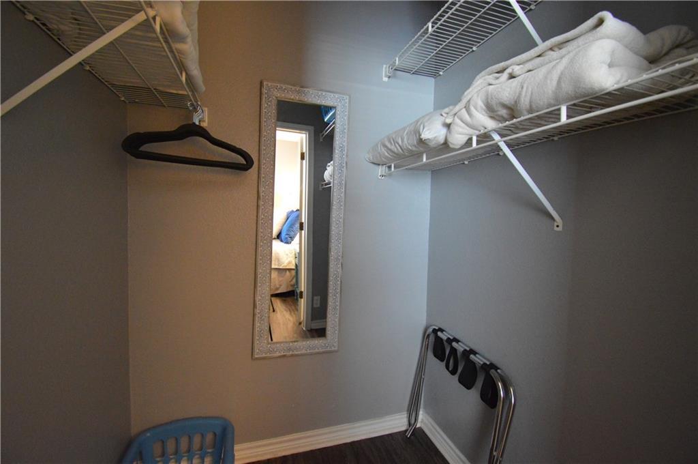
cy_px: 232
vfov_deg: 77.2
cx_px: 349
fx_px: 290
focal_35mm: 15
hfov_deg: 100.5
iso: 3200
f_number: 4.5
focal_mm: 10
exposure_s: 1/10
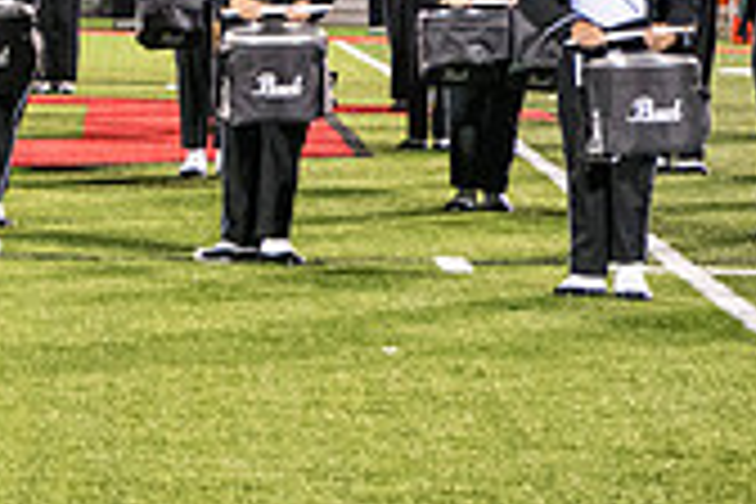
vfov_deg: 5.7
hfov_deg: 8.3
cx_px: -418
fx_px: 5082
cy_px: 2
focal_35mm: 242
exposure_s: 1/200
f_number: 5.6
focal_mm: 70
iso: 5000
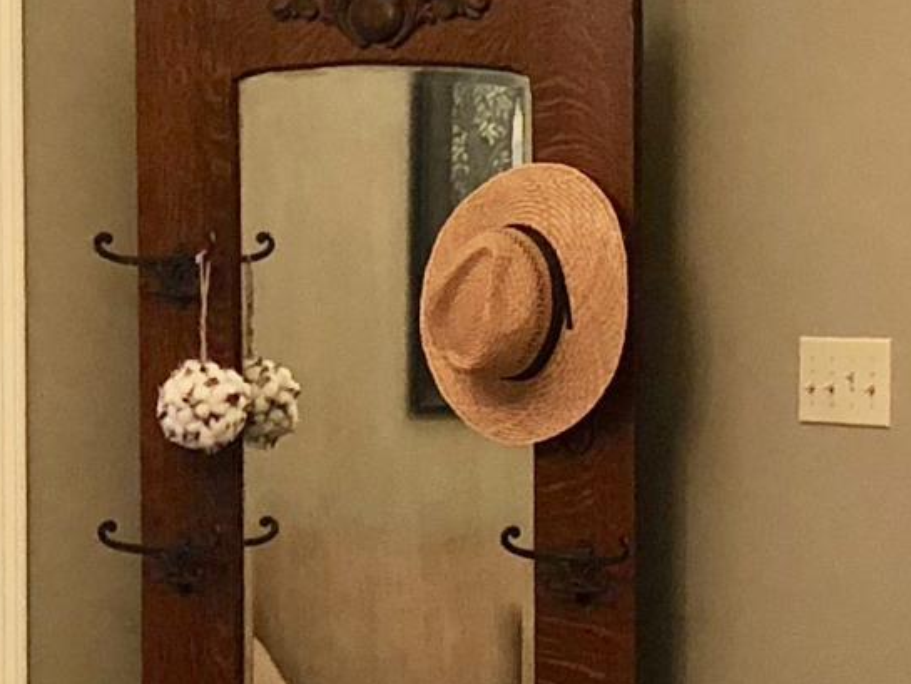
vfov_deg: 9.6
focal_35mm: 154
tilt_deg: -5.7
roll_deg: -0.1
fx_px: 4054
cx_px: 799
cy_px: 592
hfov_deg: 12.7
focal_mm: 3.99
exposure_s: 1/20
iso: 40
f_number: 1.8
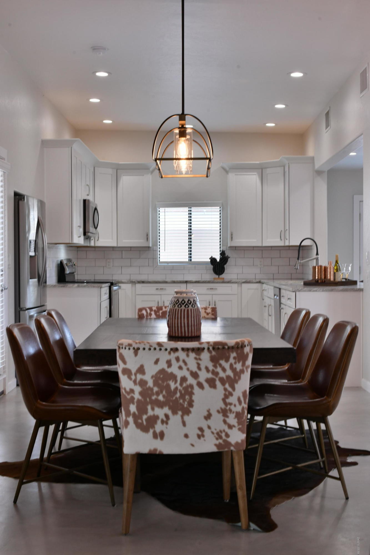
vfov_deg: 39.6
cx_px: 185
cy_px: 278
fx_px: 771
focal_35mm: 50
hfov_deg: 27.0
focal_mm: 50
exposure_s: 1/50
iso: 1400
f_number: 11
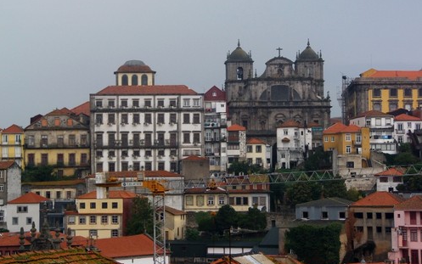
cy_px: 114
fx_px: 1346
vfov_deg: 11.2
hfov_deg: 17.8
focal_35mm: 117
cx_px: 211
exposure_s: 1/200
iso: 100
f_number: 4.5
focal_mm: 19.4
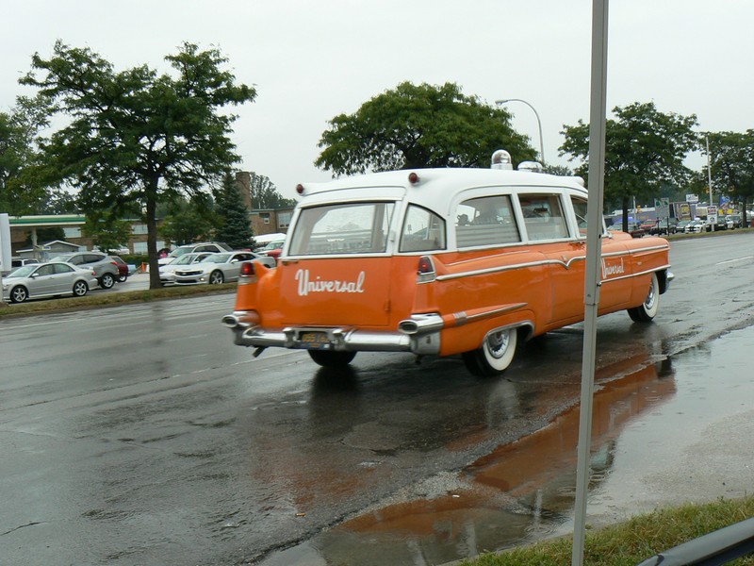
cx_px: 377
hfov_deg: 50.1
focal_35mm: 37
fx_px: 806
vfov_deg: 38.7
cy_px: 283
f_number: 5.6
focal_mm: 6
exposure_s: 1/160
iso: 80
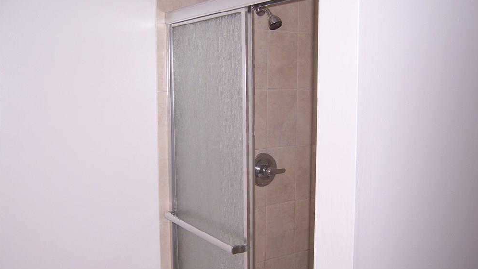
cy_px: 145
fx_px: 469
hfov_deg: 54.0
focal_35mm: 37
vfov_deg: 32.0
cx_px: 244
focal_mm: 5.5
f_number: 2.8
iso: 80
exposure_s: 1/60
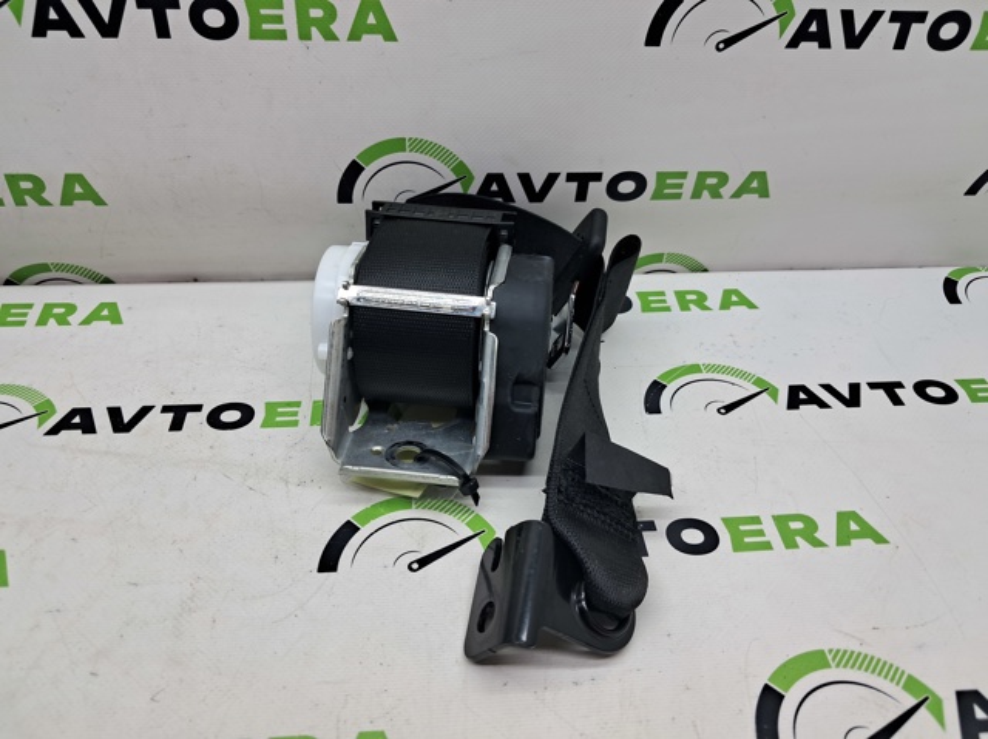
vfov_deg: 51.3
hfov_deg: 65.4
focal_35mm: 27
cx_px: 494
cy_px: 370
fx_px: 770
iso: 50
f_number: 1.8
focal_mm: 4
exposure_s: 1/60
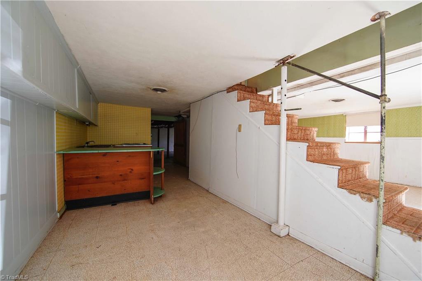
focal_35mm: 14
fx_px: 164
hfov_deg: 104.3
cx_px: 211
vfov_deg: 81.2
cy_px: 140
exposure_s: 1/6
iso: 200
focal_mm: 14
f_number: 7.1
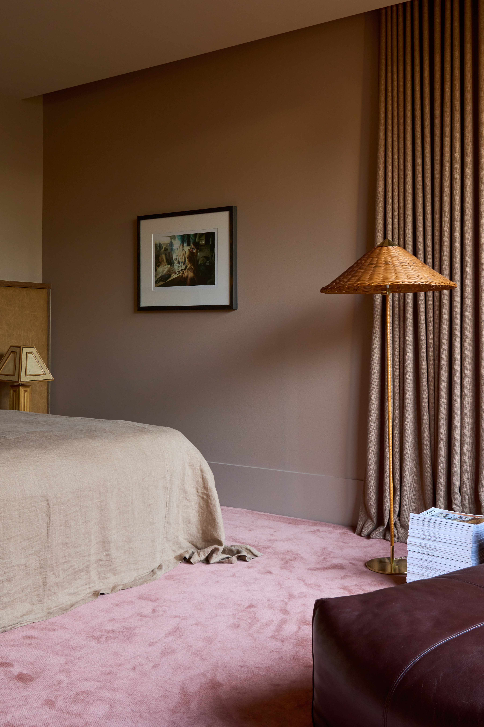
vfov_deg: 53.1
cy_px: 364
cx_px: 242
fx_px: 726
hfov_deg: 36.9
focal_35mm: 36
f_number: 8
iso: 160
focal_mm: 24
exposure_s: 1/5
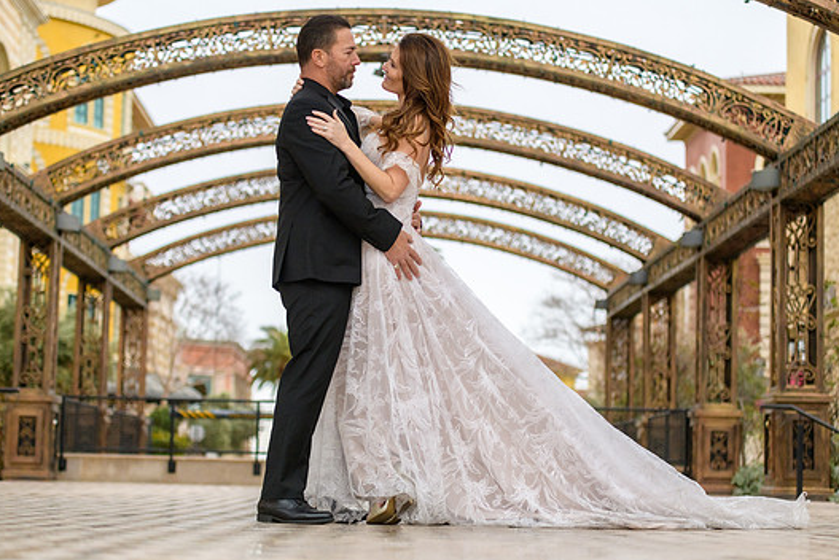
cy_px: 294
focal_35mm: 77
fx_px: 1795
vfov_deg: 17.7
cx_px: 428
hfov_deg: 26.3
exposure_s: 1/3200
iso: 400
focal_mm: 70
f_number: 2.8
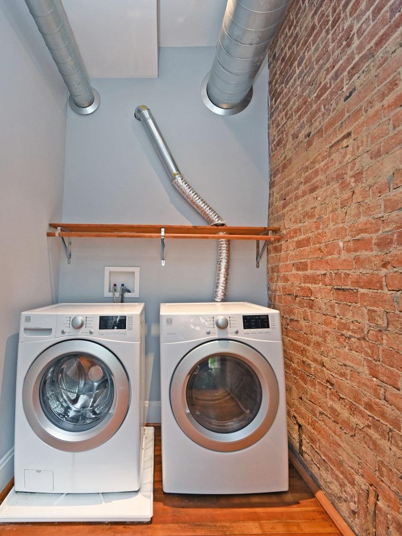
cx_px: 157
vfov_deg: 84.6
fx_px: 294
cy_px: 253
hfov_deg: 67.9
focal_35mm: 19
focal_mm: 14
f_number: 4
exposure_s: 1/60
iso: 450
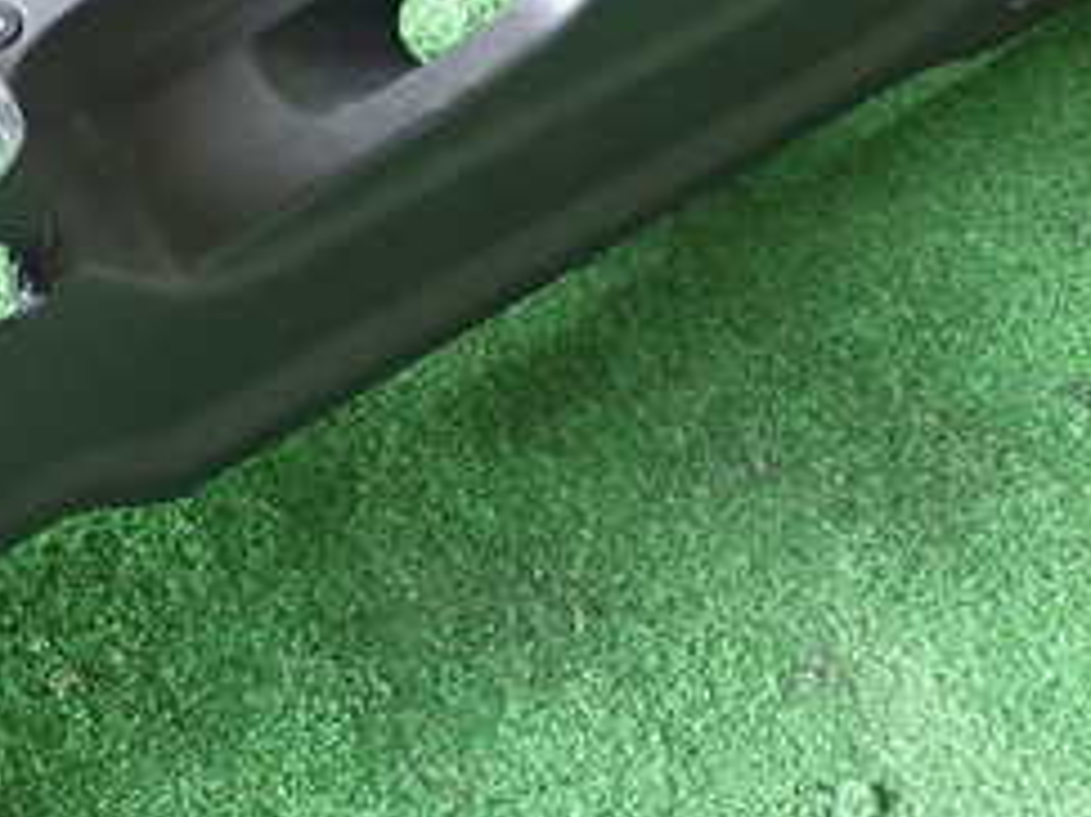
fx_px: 2804
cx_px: 189
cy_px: 144
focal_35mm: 89
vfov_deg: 16.4
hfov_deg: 21.7
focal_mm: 6.37
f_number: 2.5
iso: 320
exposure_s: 1/40
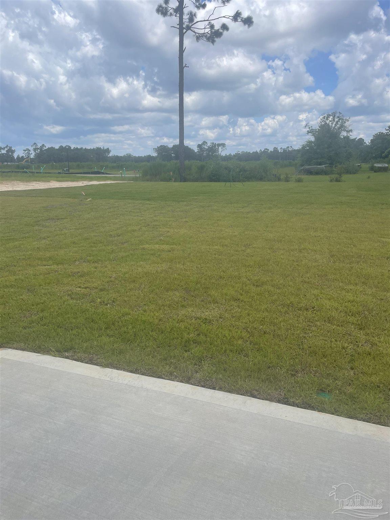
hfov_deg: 53.1
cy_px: 260
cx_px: 195
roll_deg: -1.5
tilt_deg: -16.4
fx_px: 391
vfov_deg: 67.3
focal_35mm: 26
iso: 32
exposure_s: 1/3125
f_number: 1.6
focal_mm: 4.2
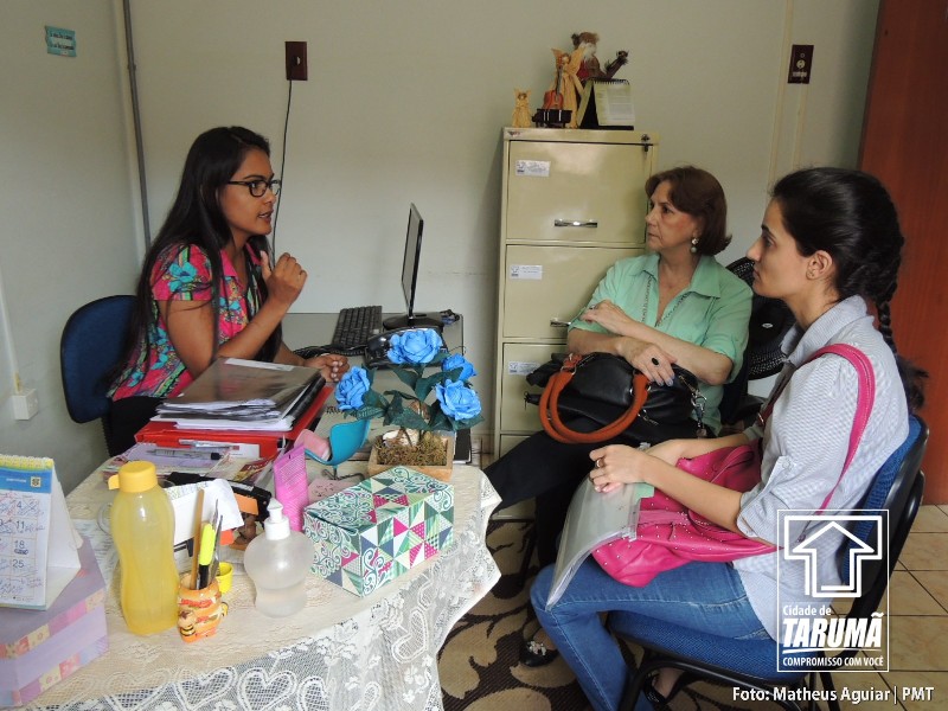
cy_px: 356
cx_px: 474
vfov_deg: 46.8
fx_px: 822
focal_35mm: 30
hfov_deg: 60.0
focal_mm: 5.3
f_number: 3.1
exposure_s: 1/30
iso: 320
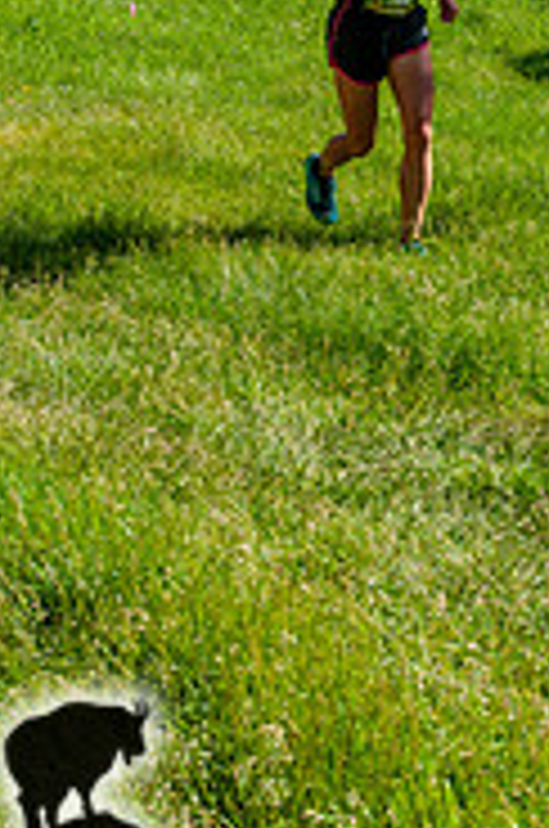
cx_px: 349
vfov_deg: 16.3
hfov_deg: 10.9
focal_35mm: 125
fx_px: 2870
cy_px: 189
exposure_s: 1/400
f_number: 8
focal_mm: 34
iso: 200
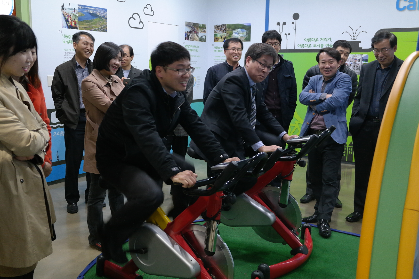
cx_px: 210
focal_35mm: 36
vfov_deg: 36.9
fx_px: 419
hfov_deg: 53.1
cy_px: 140
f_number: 4
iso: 1600
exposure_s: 1/50
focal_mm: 24
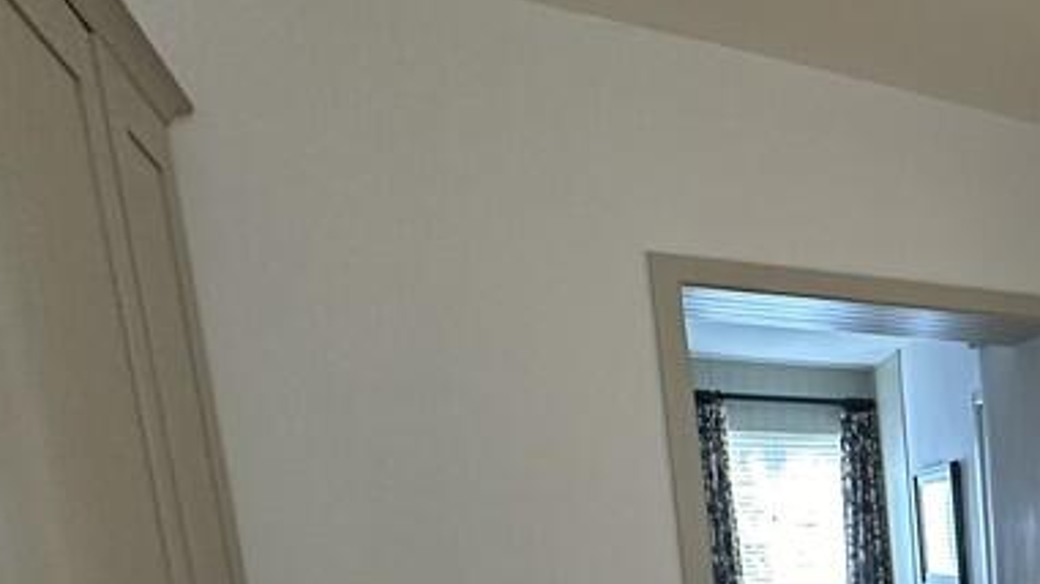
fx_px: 1130
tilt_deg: -9.8
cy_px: 742
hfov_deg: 36.9
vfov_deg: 25.3
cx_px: 1267
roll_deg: +1.0
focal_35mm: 41
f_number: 2.2
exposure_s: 1/50
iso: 500
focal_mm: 2.22
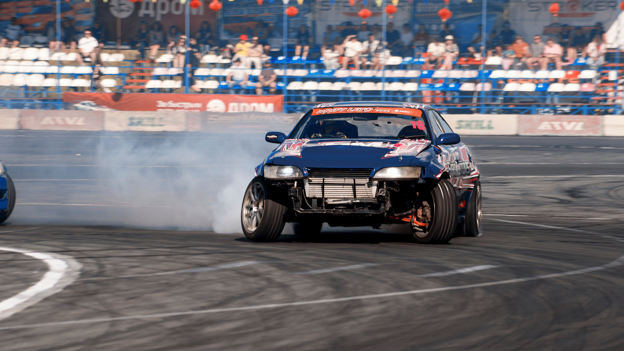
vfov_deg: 3.9
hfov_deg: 6.9
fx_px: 5199
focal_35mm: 314
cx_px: 312
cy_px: 176
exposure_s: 1/125
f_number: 10
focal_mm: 200
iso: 100
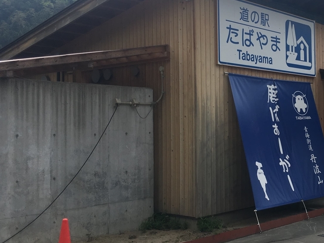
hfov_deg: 34.7
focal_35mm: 53
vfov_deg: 27.5
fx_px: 496
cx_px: 272
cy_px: 110
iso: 25
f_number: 2.2
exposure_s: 1/1012
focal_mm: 4.15
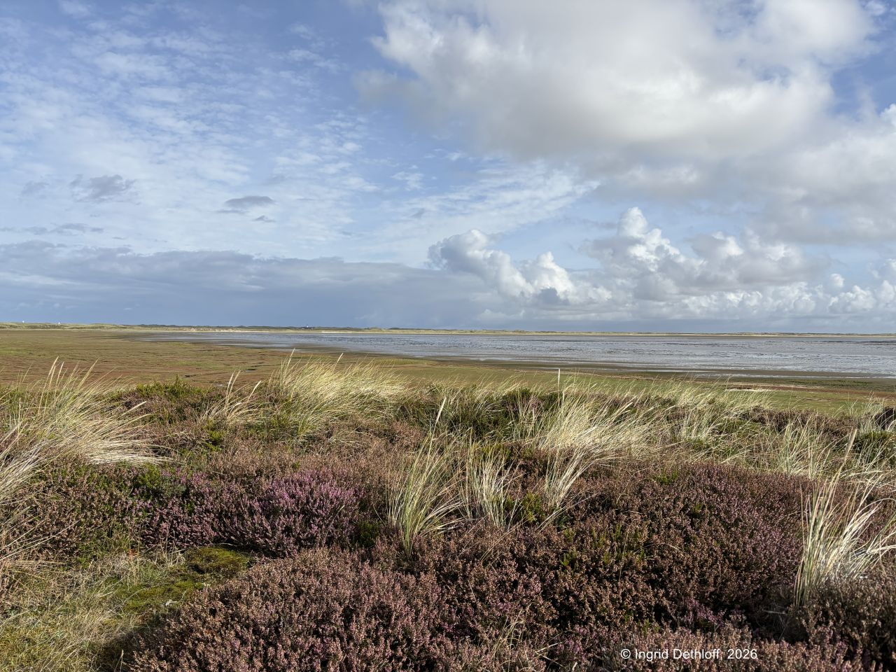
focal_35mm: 26
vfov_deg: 53.1
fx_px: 673
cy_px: 336
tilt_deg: -1.7
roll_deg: +0.0
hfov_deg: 67.3
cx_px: 448
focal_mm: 5.96
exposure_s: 1/5348
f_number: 1.6
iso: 50
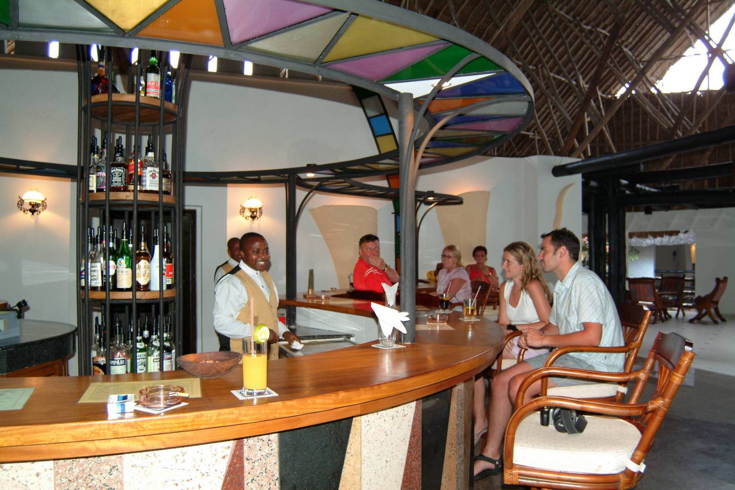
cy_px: 245
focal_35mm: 27
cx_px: 368
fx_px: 551
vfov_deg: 47.9
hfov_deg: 67.4
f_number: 4.8
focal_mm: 18
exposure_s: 1/20
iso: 400
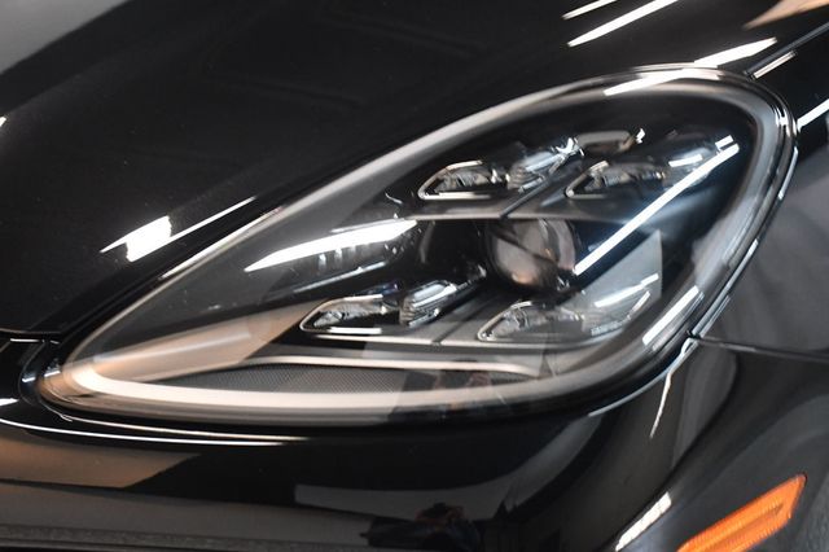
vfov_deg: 26.5
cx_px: 414
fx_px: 1174
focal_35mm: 51
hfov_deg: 38.9
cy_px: 276
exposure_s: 1/60
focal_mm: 34
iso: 3200
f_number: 4.2
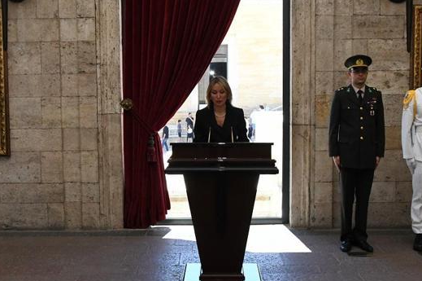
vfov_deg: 27.5
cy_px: 142
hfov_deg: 40.4
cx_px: 218
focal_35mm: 49
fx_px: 574
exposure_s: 1/60
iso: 3200
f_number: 11
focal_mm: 22
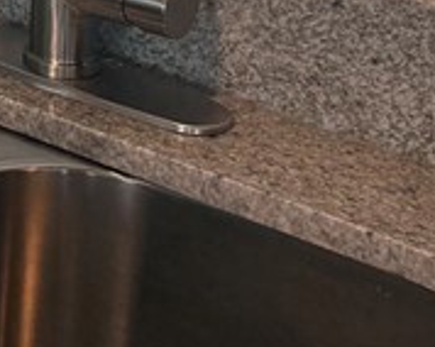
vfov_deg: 11.0
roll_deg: +0.6
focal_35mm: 135
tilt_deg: -15.2
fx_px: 1736
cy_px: -186
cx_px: -288
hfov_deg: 13.2
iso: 200
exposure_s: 1/176
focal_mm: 6.76
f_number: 1.78
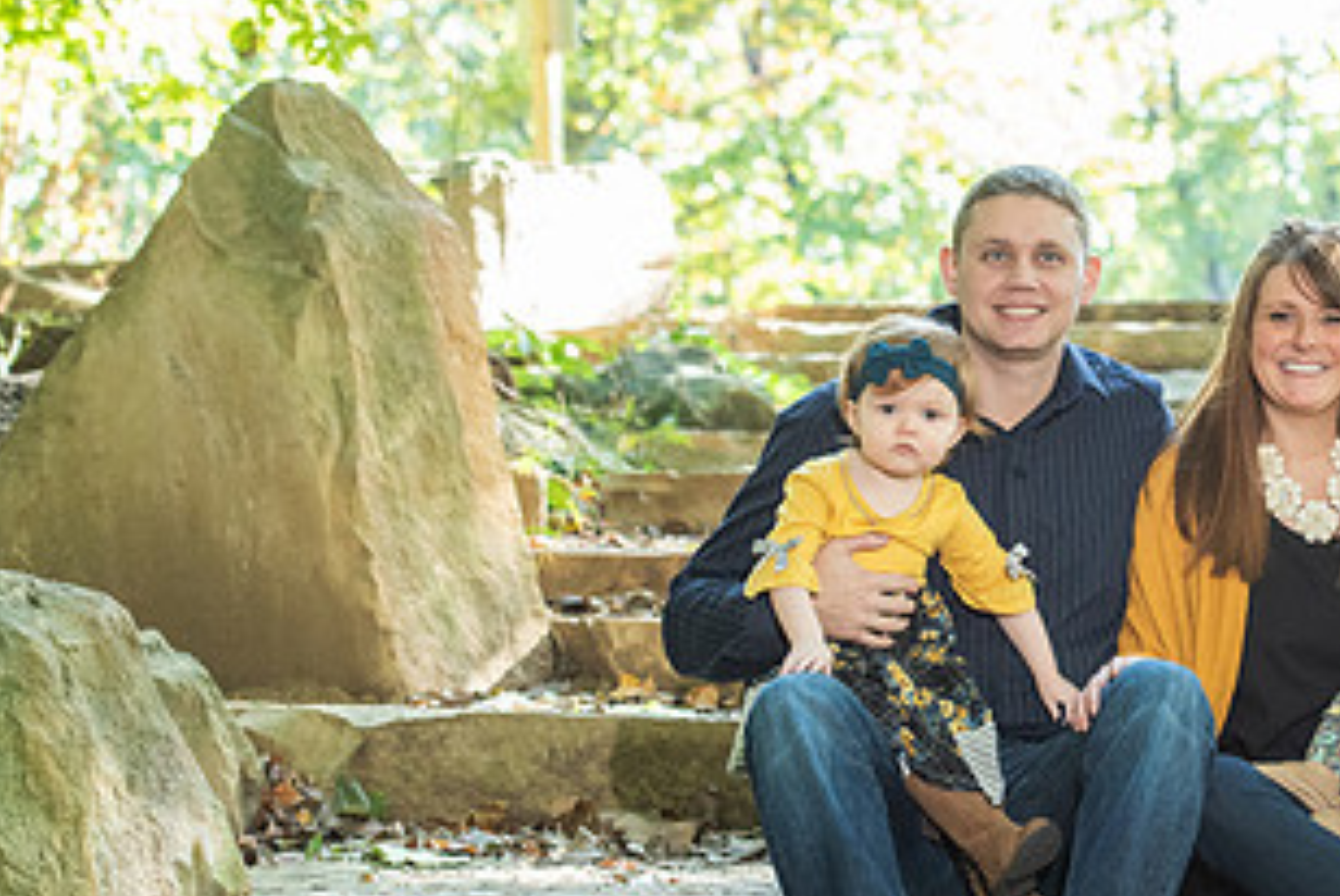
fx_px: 5551
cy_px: 418
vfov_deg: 9.2
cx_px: 1091
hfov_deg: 13.7
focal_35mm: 149
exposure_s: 1/250
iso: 1250
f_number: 4.5
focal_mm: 70
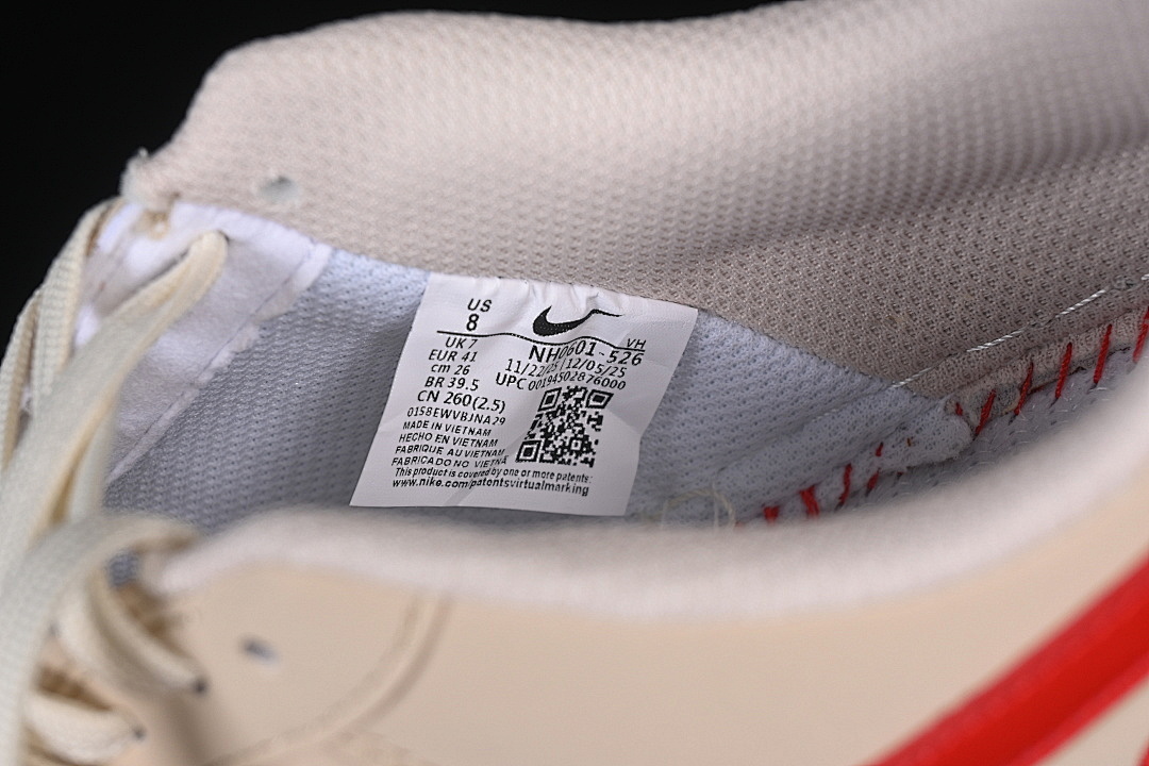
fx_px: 2394
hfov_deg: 27.0
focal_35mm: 75
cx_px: 574
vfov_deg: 18.2
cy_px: 383
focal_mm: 50
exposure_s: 1/80
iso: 160
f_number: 7.1
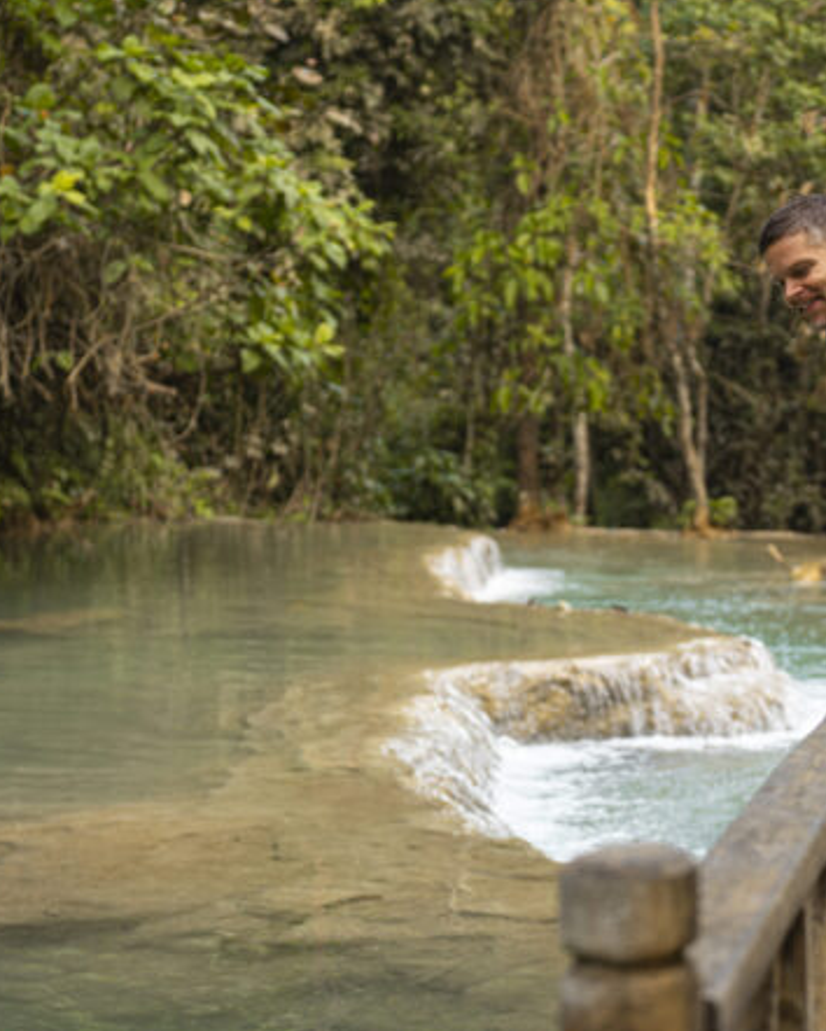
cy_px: 581
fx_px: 2687
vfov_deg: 21.7
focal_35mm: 88
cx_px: 714
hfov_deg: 17.3
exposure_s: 1/160
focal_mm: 54
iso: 100
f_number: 2.8
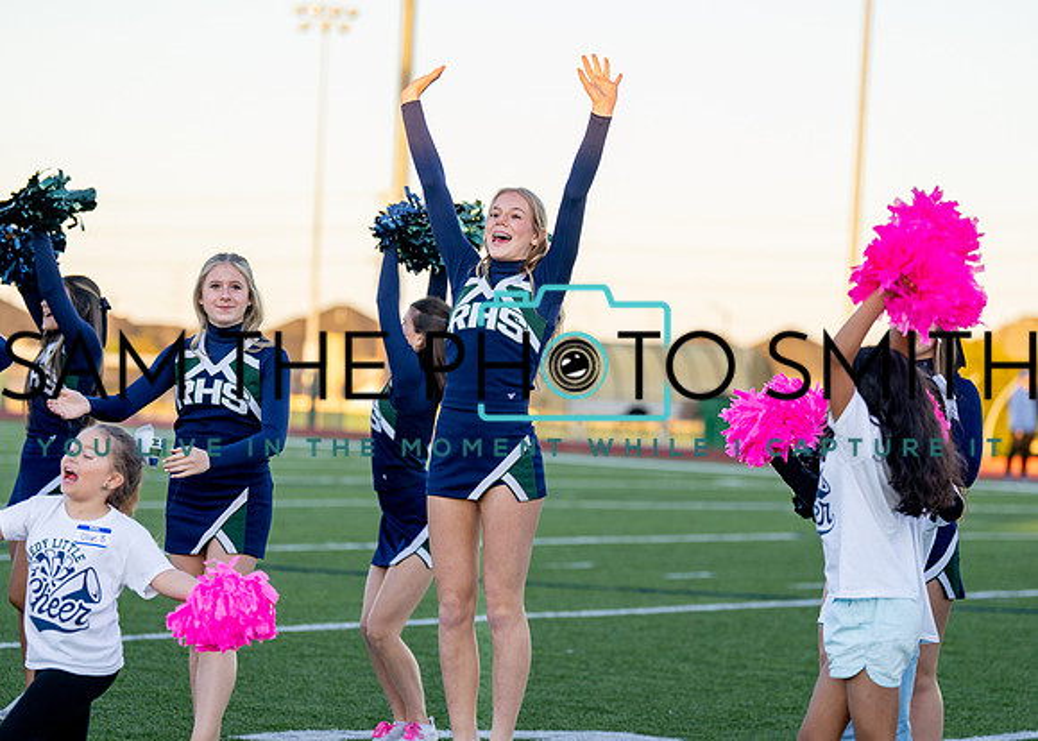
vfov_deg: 10.8
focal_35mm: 133
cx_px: 484
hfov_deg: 15.1
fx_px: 3928
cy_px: 391
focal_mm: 118
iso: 500
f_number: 2.8
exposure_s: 1/1250
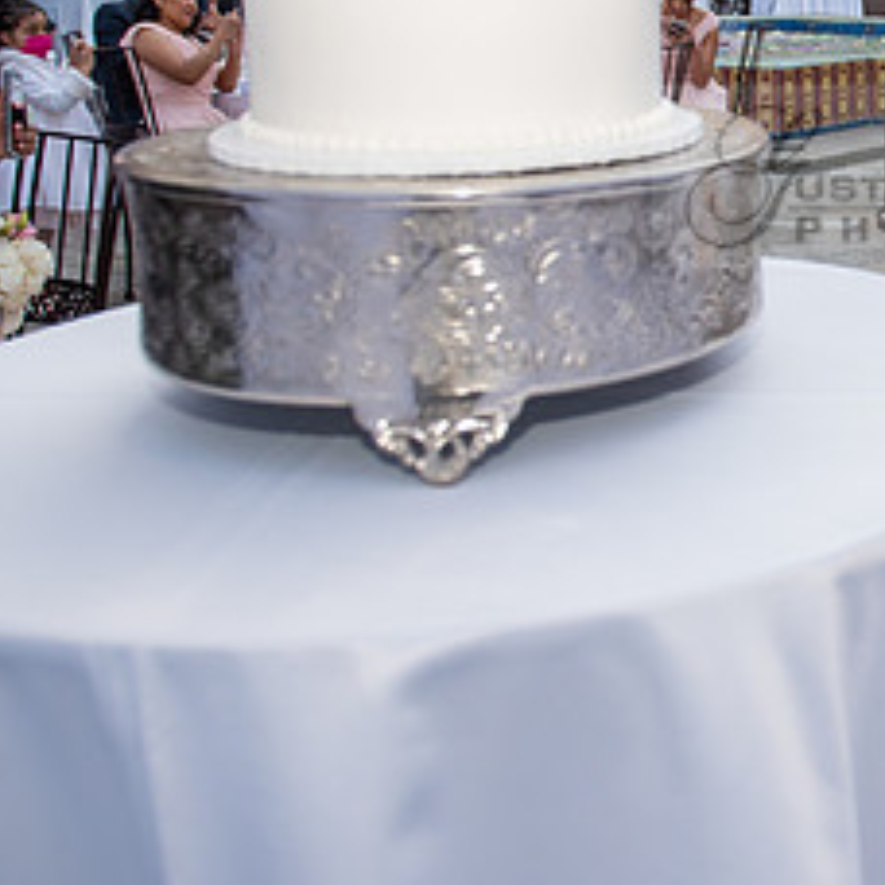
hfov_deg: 29.4
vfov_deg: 31.9
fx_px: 1504
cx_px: 990
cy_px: 177
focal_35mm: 52
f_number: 4
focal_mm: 24
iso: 800
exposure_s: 1/160
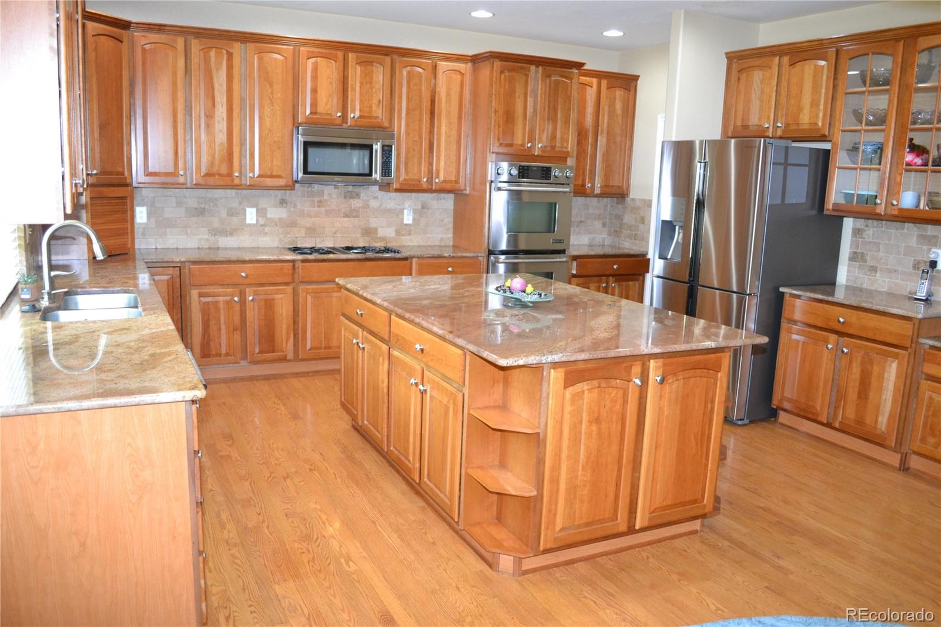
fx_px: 706
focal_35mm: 27
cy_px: 314
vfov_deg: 47.9
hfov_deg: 67.4
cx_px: 470
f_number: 3.5
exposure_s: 1/60
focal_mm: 18
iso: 1100
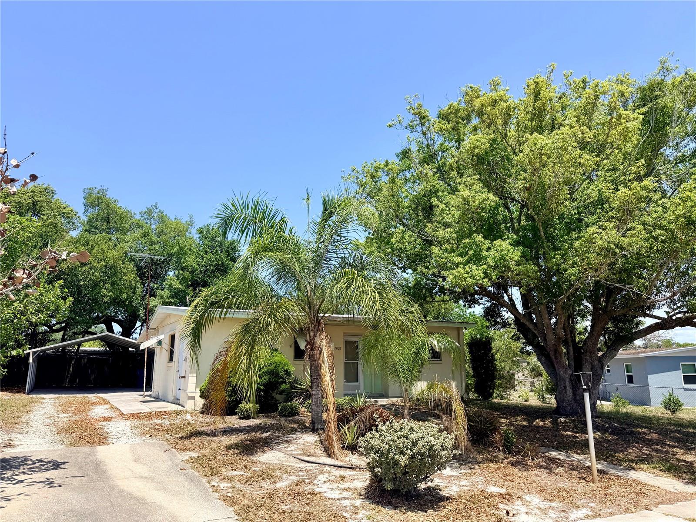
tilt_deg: +12.2
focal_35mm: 24
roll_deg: +1.1
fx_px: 483
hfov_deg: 71.6
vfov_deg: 56.8
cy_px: 261
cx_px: 348
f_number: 1.78
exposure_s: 1/3584
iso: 80
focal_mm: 6.76
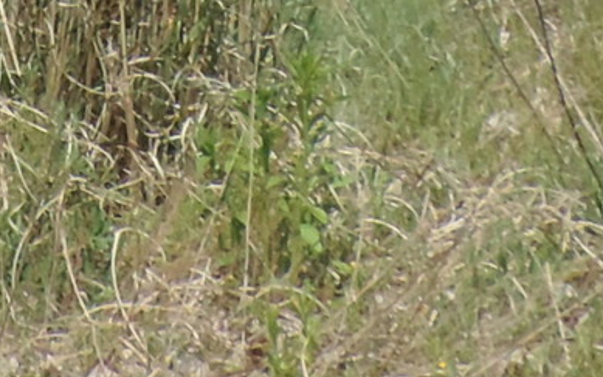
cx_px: -138
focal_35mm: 201
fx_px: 3303
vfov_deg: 6.1
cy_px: -732
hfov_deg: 10.3
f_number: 3
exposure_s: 1/1600
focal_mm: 4.3
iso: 110
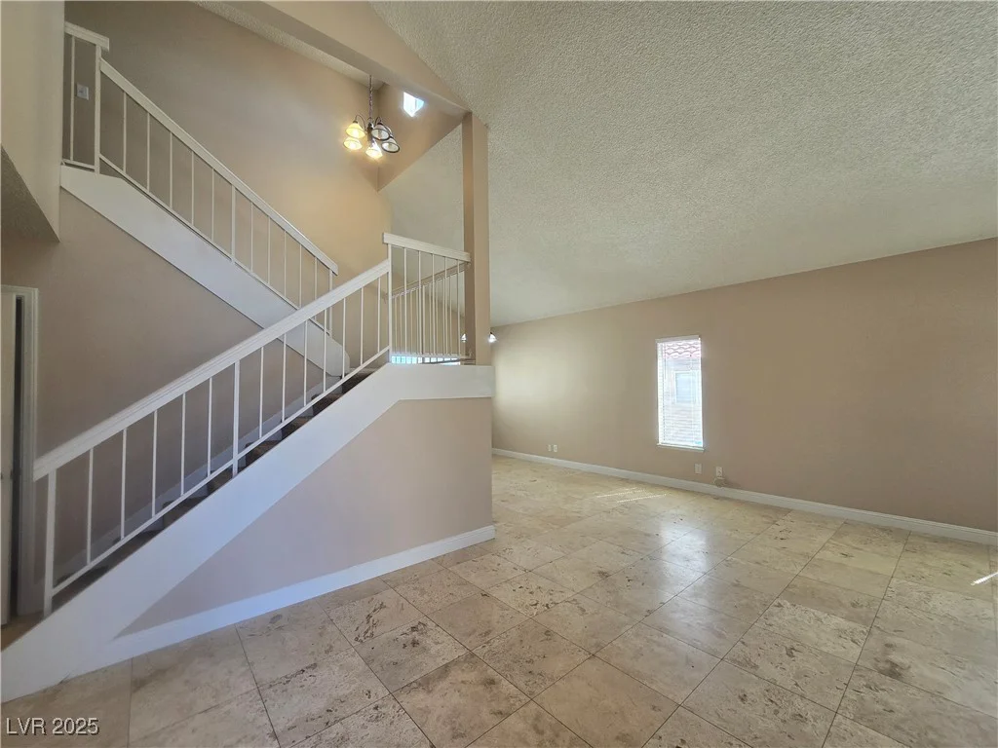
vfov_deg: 89.9
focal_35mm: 13
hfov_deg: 106.2
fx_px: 375
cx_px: 499
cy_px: 374
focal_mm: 2.2
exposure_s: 1/120
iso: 80
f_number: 2.2
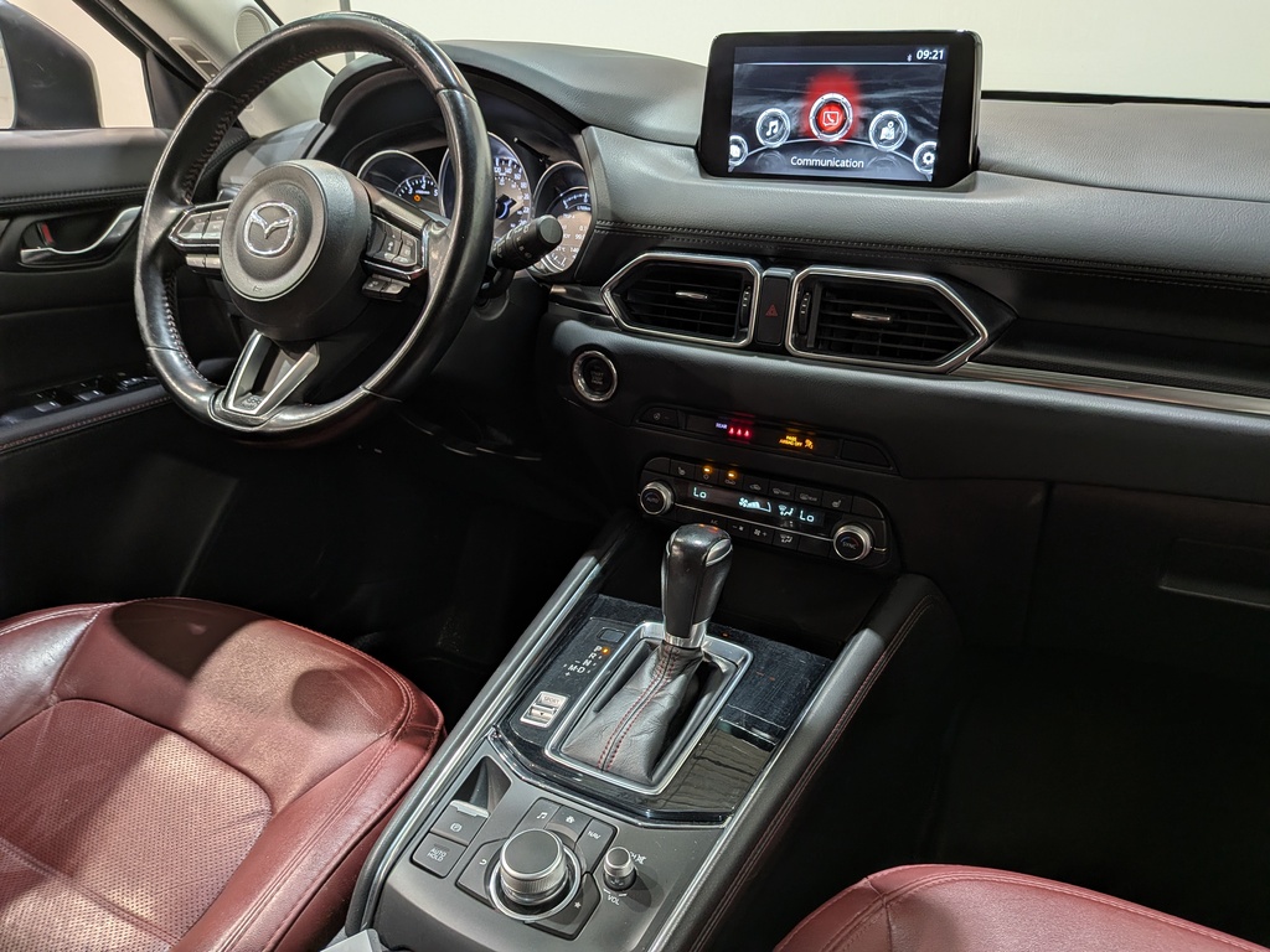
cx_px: 635
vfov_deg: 56.8
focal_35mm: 24
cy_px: 476
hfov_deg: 71.6
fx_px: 881
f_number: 1.7
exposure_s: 1/24
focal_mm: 4.53
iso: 47
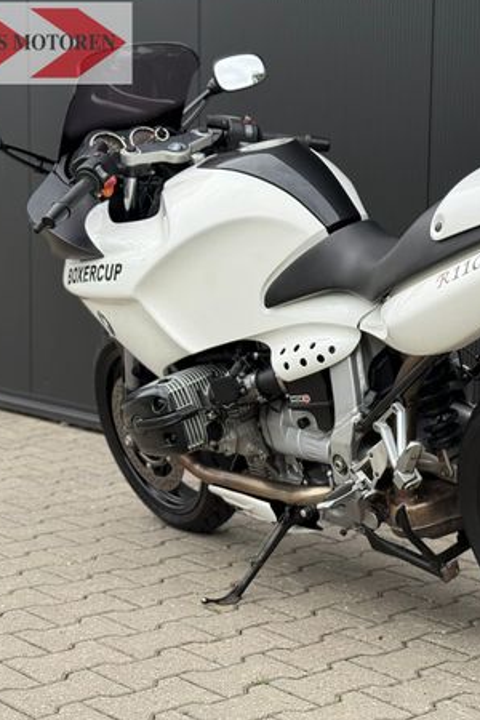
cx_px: 411
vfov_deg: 28.5
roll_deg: -2.4
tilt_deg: -6.9
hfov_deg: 18.9
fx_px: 1420
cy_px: 362
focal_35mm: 71
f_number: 1.78
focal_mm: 6.76
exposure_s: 1/250
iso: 64
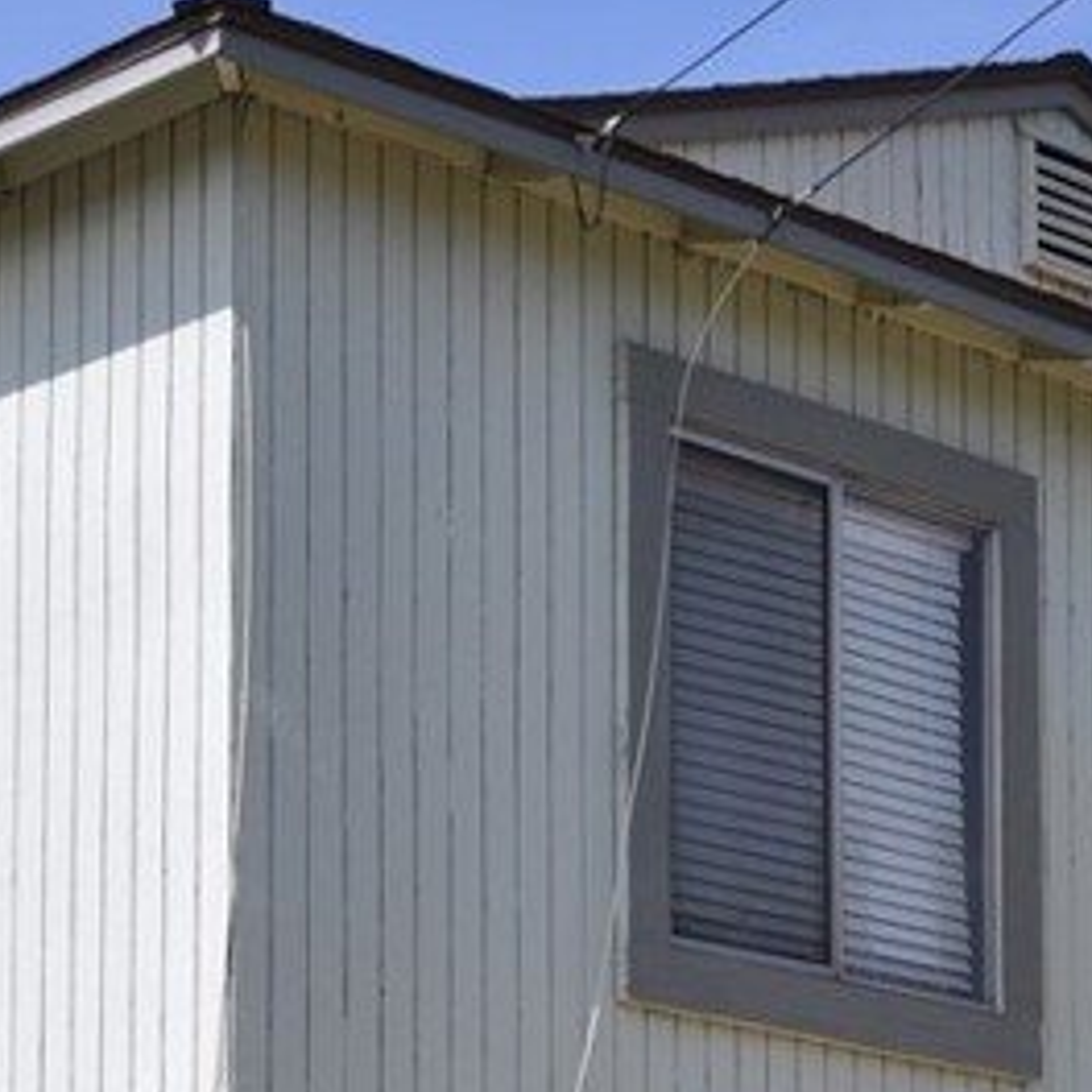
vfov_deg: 13.7
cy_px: 1315
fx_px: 4413
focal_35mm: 124
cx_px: 372
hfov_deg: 14.1
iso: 200
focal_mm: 25
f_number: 10
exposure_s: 1/400
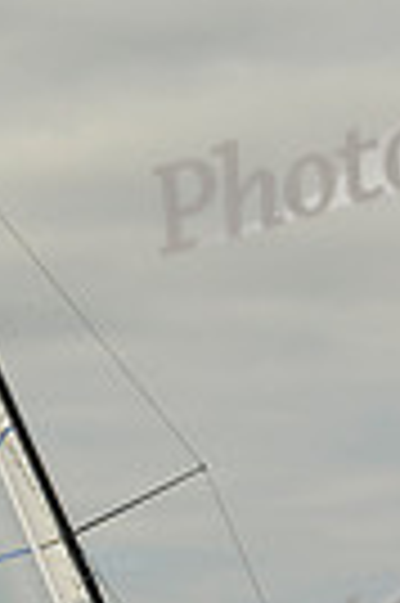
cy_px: 436
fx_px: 7252
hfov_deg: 3.2
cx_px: -79
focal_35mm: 434
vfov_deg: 4.8
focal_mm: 100
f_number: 10
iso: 400
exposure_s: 1/1600
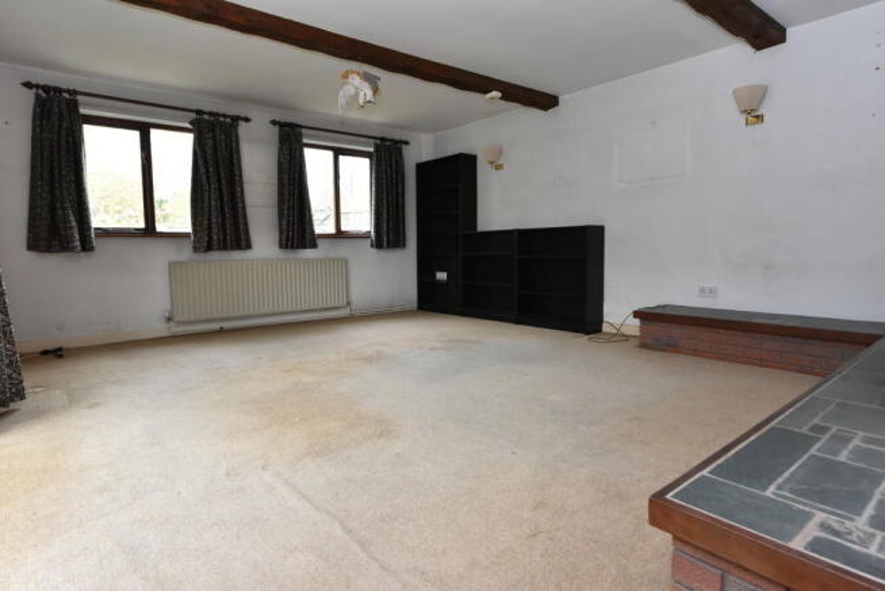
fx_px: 492
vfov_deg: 62.0
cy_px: 296
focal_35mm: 20
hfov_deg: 83.9
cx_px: 442
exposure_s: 1/250
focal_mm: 20
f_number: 9
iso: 3200
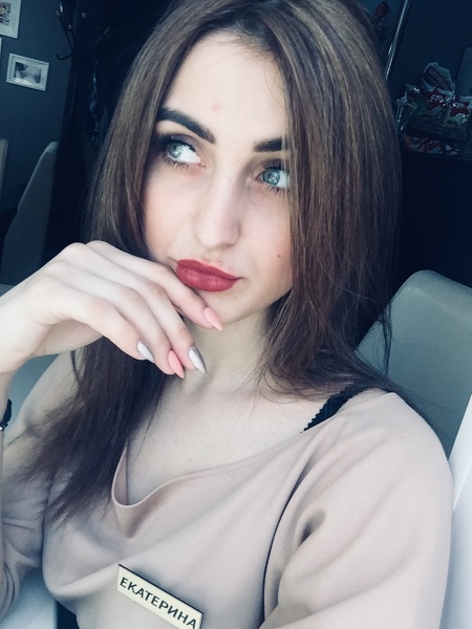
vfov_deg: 58.4
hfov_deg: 45.4
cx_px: 236
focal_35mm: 31
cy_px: 314
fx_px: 564
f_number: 2.2
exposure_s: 1/100
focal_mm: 2.65
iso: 40
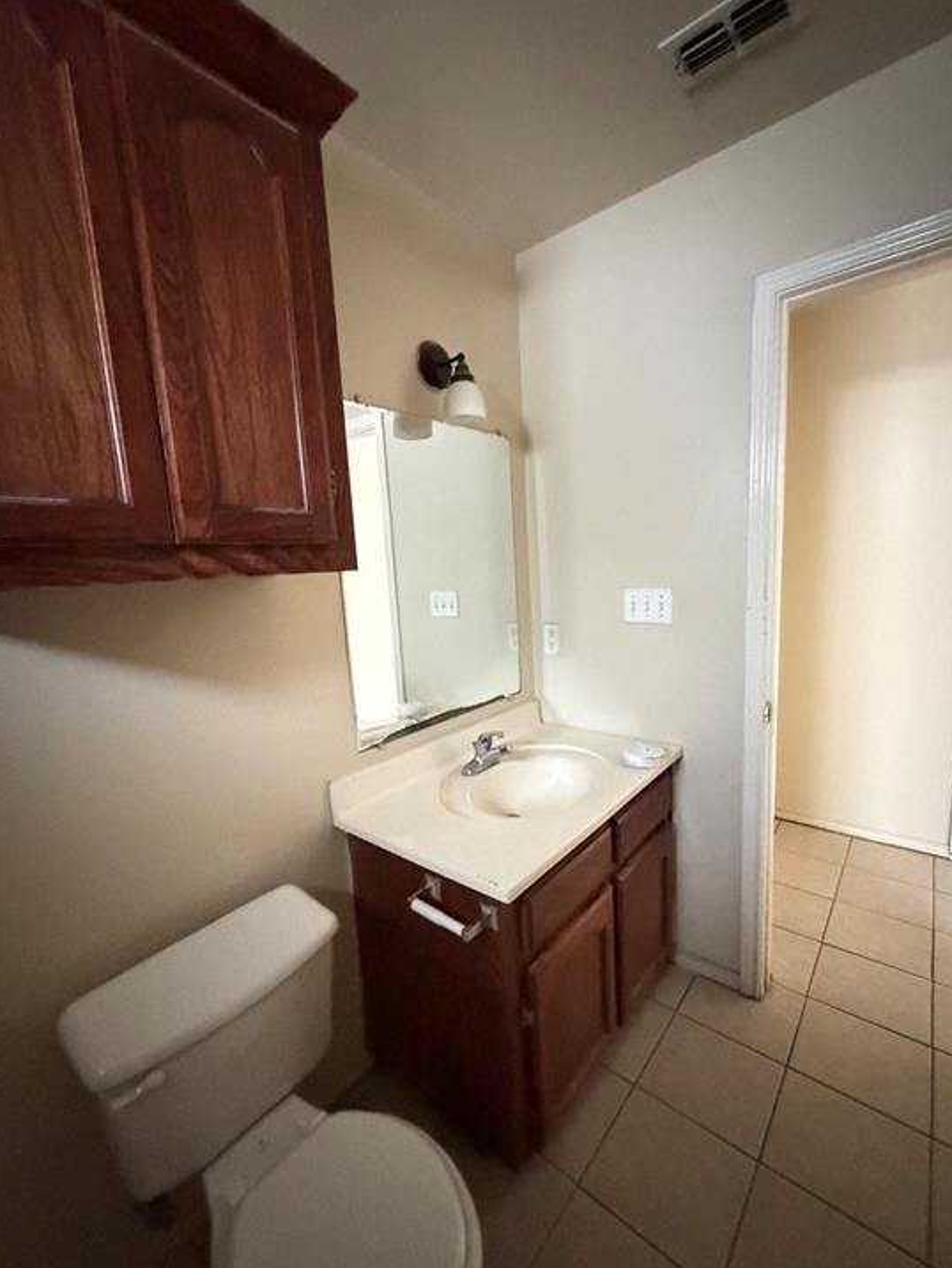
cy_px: 647
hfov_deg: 81.8
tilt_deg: -7.8
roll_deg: +2.6
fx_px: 550
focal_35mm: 15
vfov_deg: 98.1
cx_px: 474
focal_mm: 2.22
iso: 3200
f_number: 2.2
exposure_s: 1/17
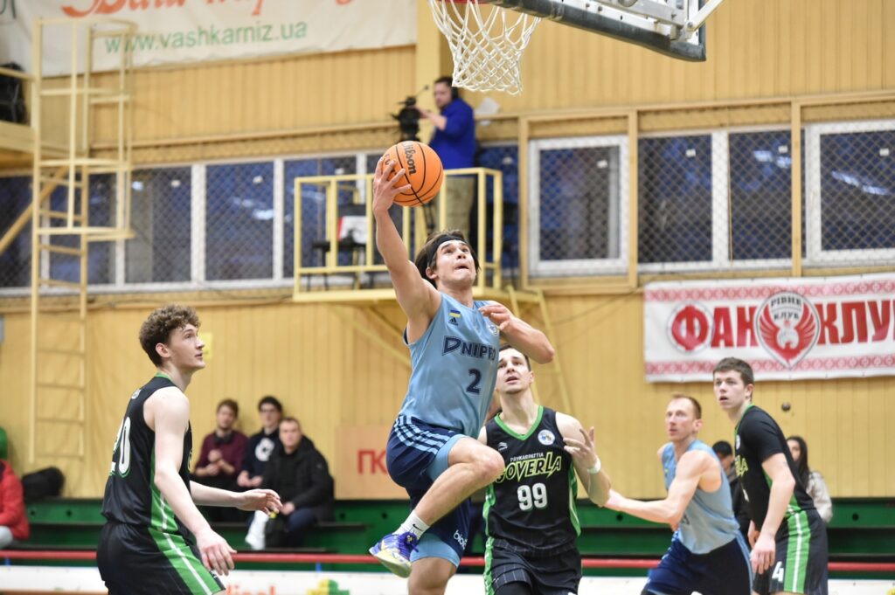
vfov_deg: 10.1
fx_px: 3353
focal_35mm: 135
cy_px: 298
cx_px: 448
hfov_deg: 15.2
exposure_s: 1/1000
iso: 4000
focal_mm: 135
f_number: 4
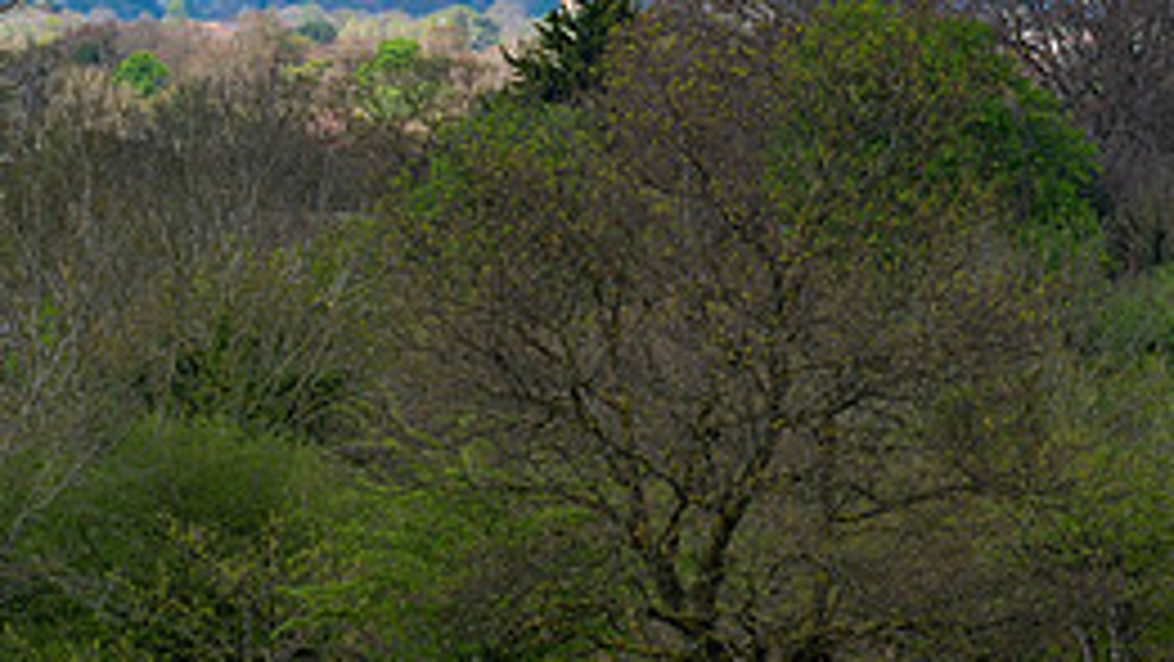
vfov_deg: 2.5
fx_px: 15196
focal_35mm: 488
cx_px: 256
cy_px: -14
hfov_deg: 4.4
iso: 100
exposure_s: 1/100
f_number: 14
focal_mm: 210
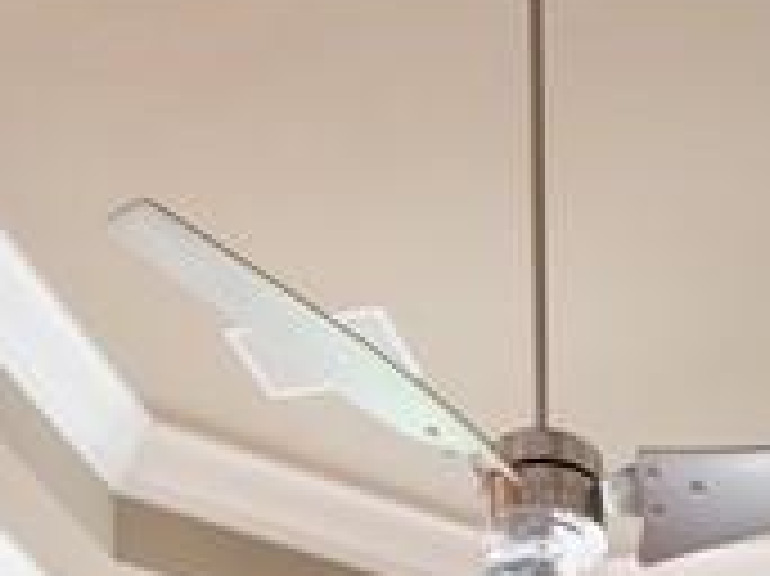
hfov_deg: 22.5
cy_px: 1706
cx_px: 756
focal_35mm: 84
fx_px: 1867
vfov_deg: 11.2
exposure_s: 1
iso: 200
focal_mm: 7
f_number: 7.1
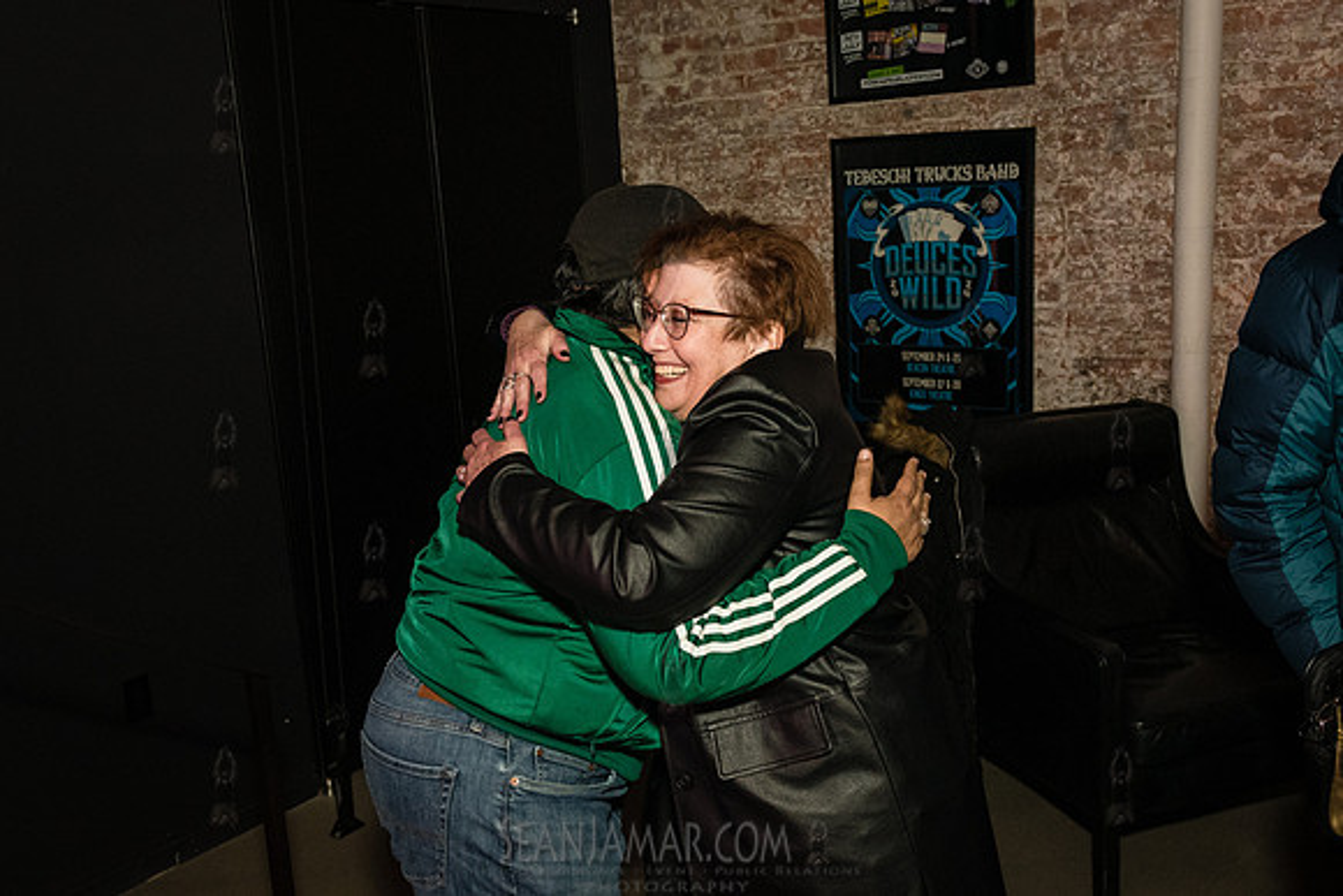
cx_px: 666
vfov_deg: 34.6
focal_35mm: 39
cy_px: 493
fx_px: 1439
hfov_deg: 50.0
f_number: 4
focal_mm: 28
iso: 4000
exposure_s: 1/160
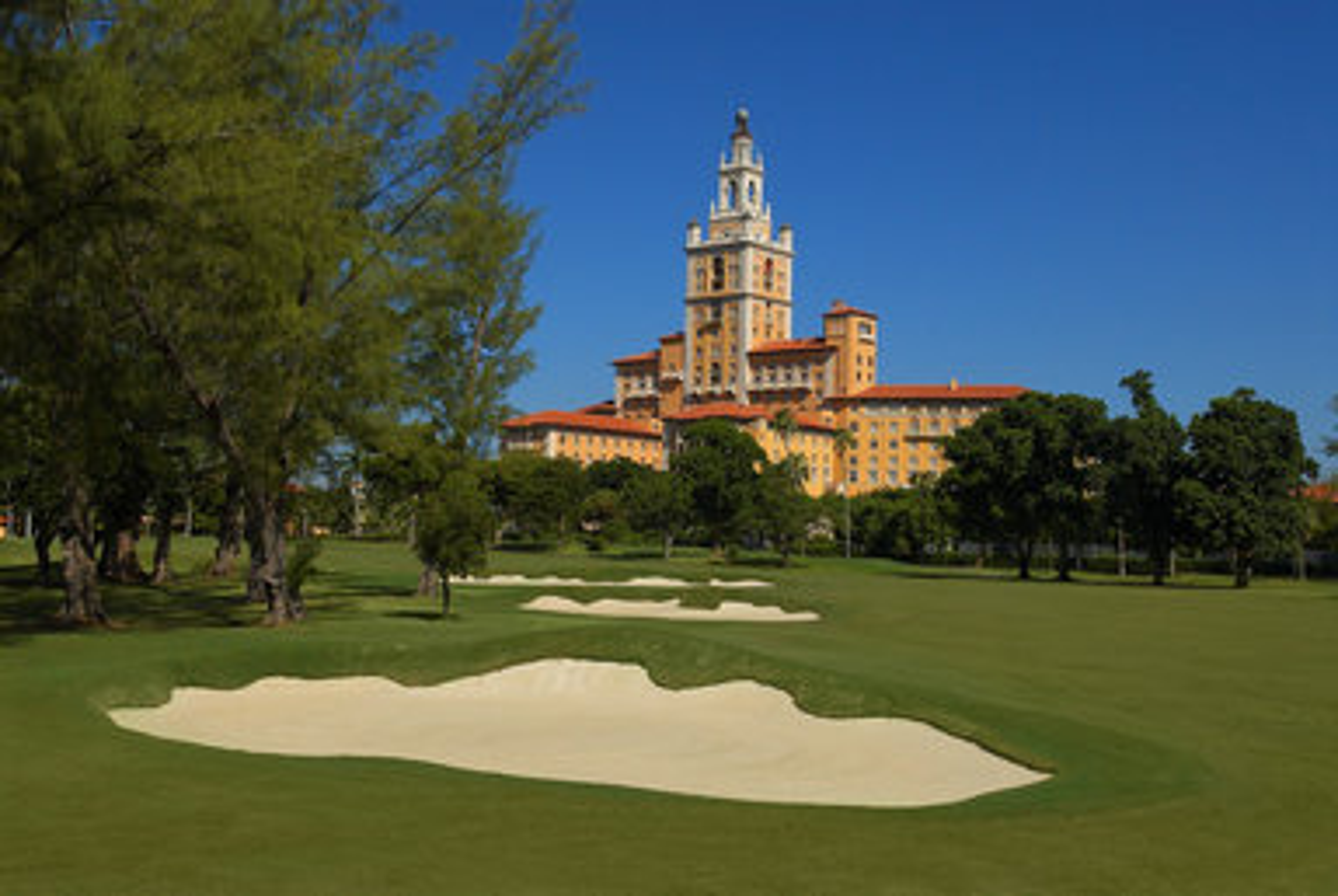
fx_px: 1563
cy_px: 448
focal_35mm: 42
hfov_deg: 46.4
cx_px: 669
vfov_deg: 32.0
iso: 400
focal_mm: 28
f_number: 11
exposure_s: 1/800
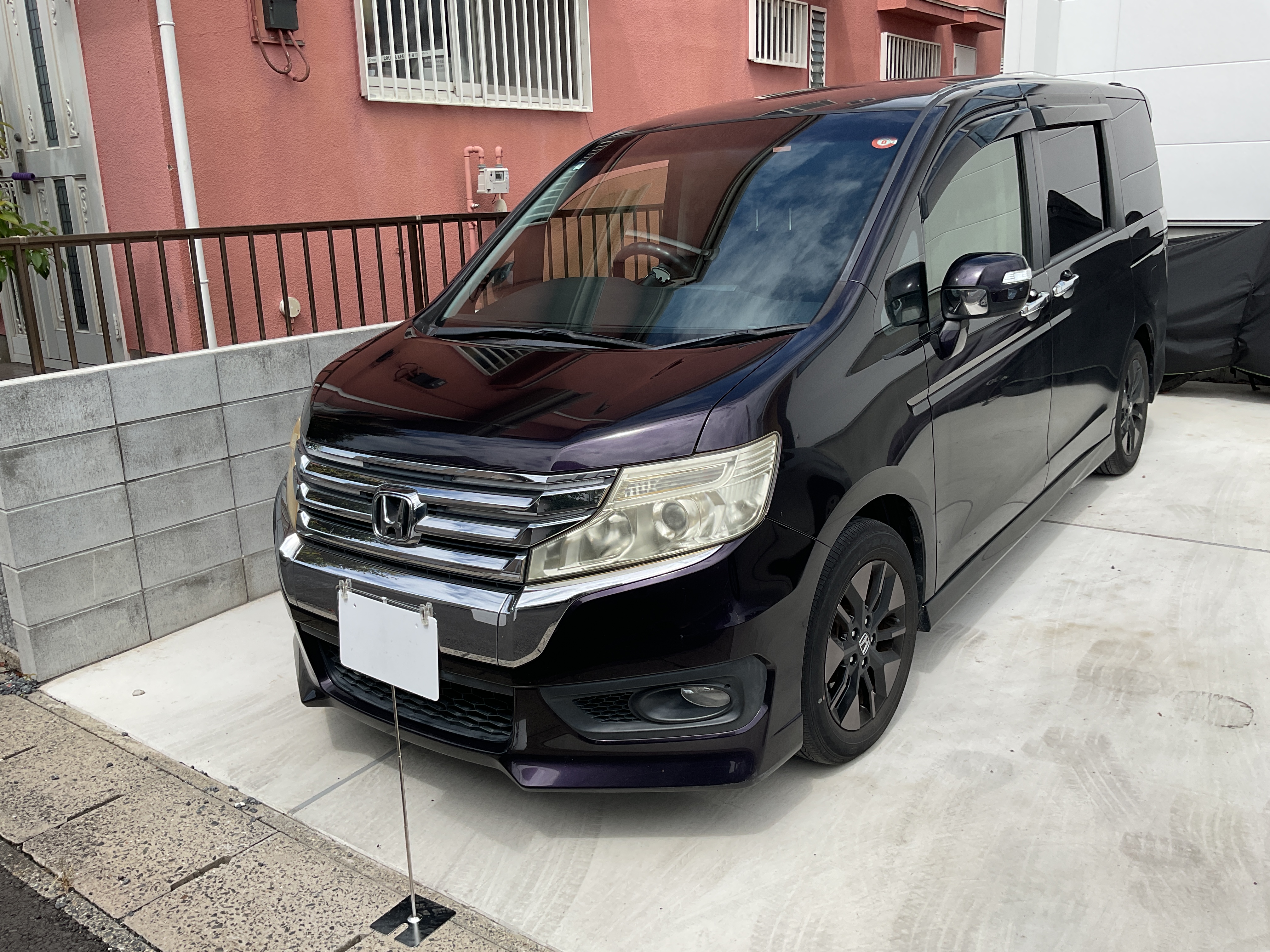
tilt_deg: -16.9
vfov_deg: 48.2
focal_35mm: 29
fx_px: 1064
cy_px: 476
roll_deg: +1.3
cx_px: 635
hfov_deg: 61.7
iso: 16
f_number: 1.8
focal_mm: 3
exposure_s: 1/1912
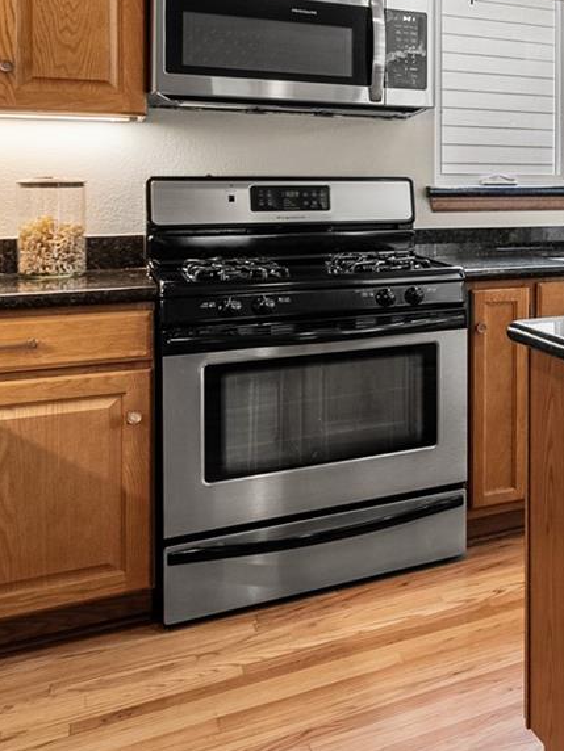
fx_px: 934
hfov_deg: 25.1
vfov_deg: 42.6
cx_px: 857
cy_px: 196
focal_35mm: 43
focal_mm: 16
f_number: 8
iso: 200
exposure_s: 1/100
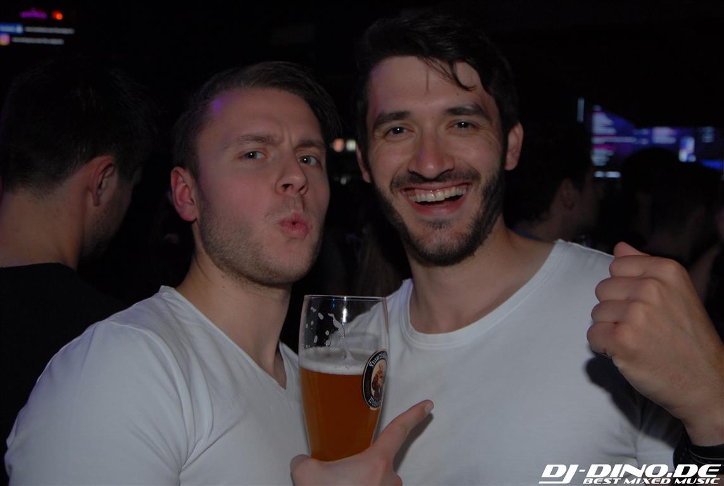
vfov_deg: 37.0
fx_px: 726
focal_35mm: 36
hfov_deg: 53.0
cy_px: 243
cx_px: 362
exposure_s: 1/60
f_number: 5.6
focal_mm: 24
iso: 400
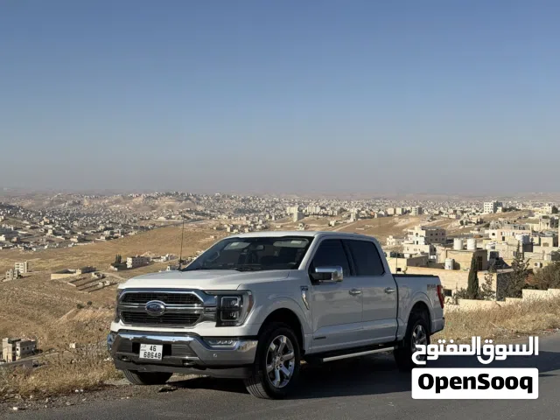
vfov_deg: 30.3
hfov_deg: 39.7
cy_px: 210
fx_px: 777
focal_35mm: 48
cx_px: 280
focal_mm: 6.76
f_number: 1.78
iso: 64
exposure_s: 1/7874
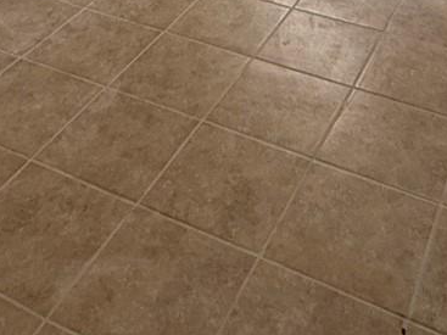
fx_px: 787
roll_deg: -0.8
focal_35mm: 61
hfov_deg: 31.7
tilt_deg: -3.1
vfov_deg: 17.7
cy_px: -317
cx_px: 228
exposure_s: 1/99
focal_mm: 2.22
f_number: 2.2
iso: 64
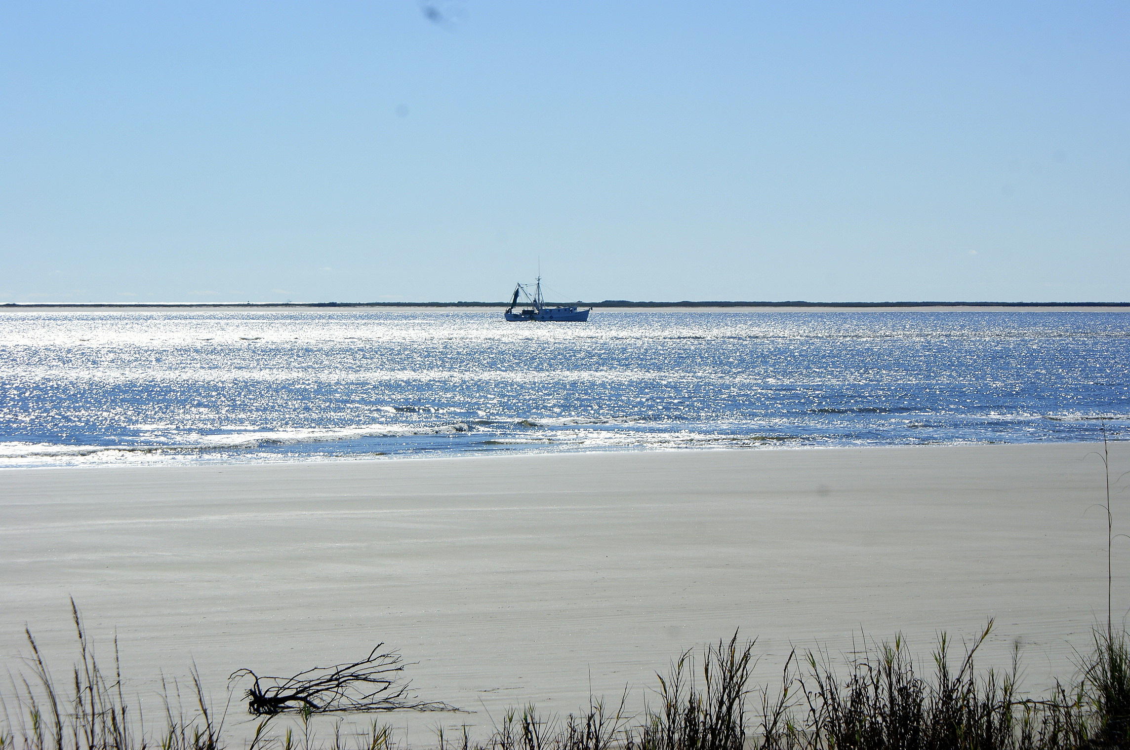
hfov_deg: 19.5
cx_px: 565
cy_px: 375
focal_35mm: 105
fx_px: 3292
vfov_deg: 13.0
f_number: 13
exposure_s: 1/250
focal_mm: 70
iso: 100
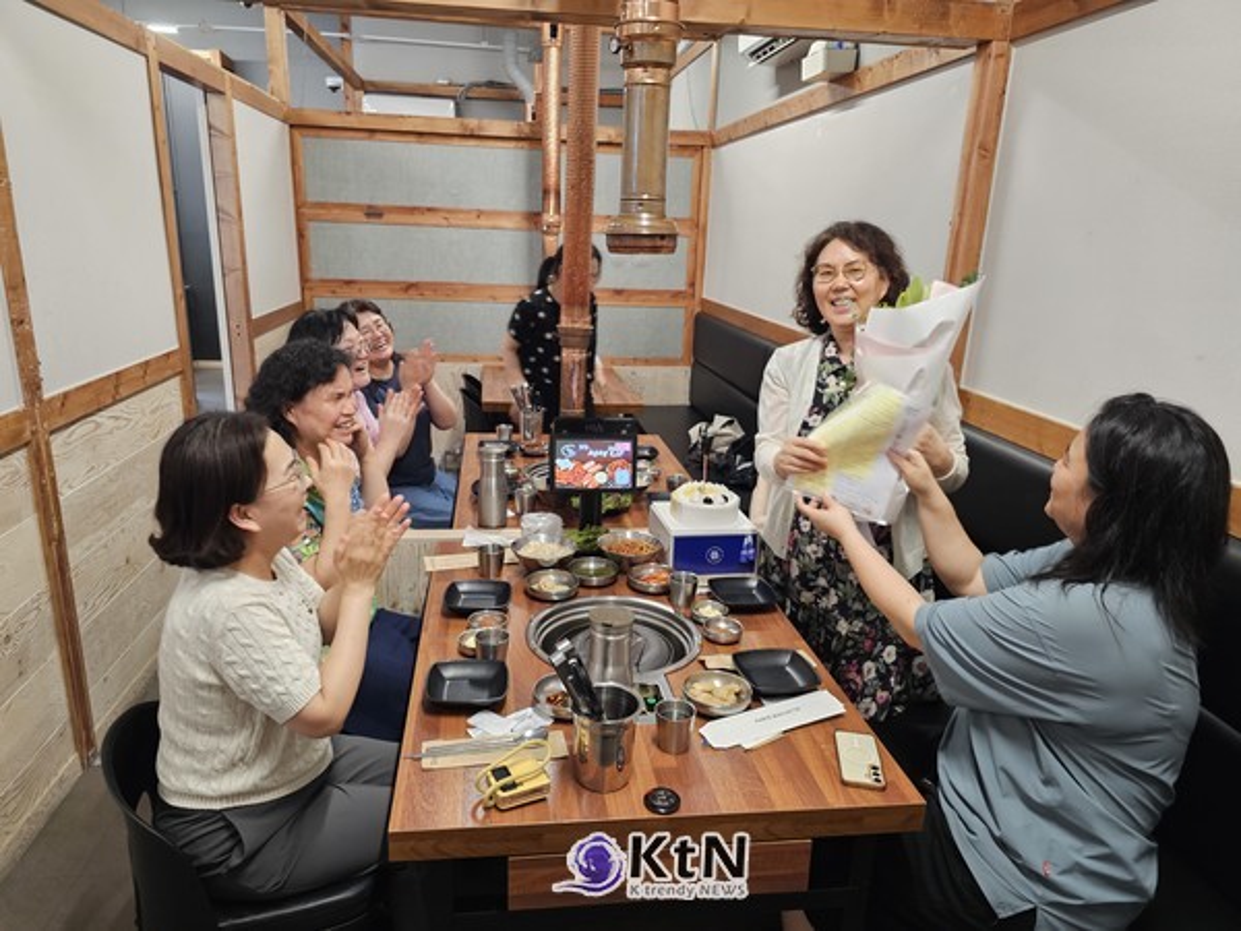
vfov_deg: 58.9
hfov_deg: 73.9
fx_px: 825
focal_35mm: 23
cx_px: 620
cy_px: 466
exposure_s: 1/60
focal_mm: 6.3
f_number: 1.7
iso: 640
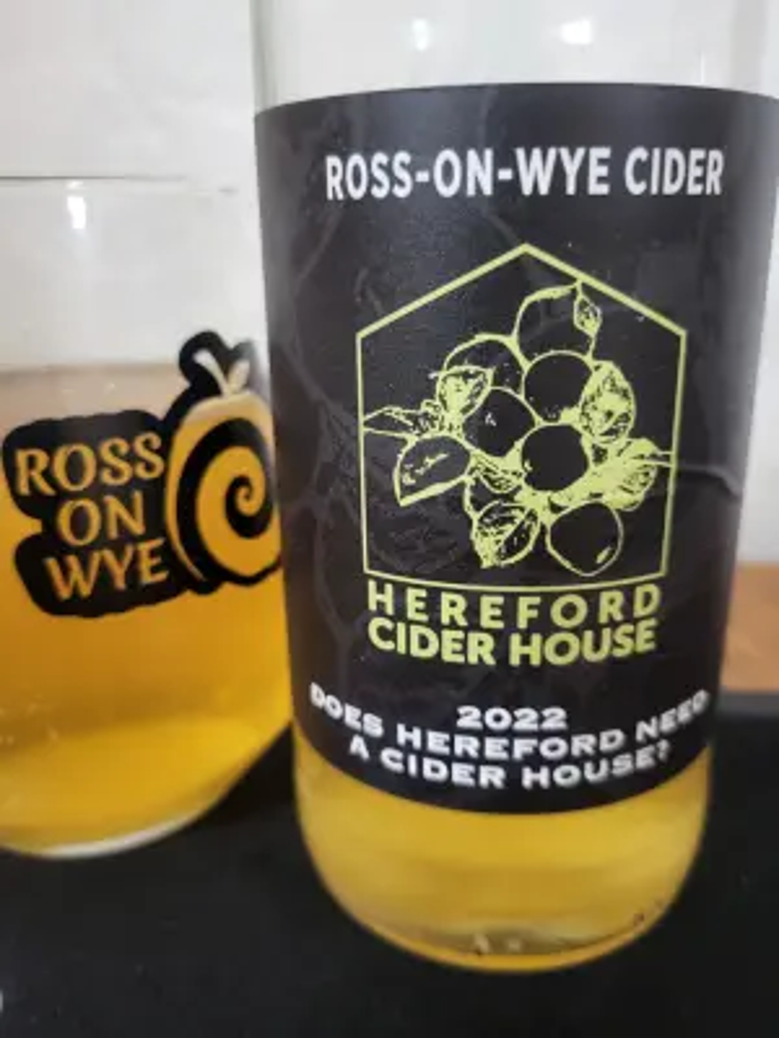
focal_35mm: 26
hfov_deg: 53.1
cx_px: 390
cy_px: 519
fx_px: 780
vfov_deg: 67.3
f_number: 1.8
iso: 800
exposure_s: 1/25
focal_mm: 5.4
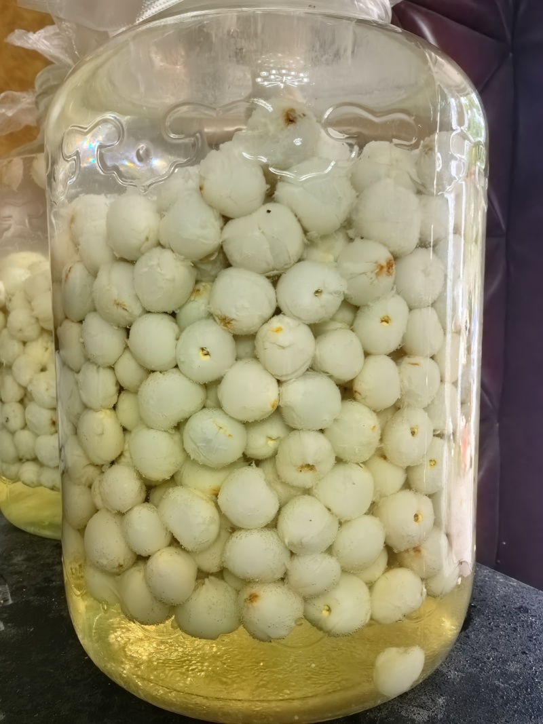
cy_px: 362
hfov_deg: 51.3
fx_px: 565
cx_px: 272
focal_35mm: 27
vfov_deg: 65.3
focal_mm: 5.75
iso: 640
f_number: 4
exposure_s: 1/33.3
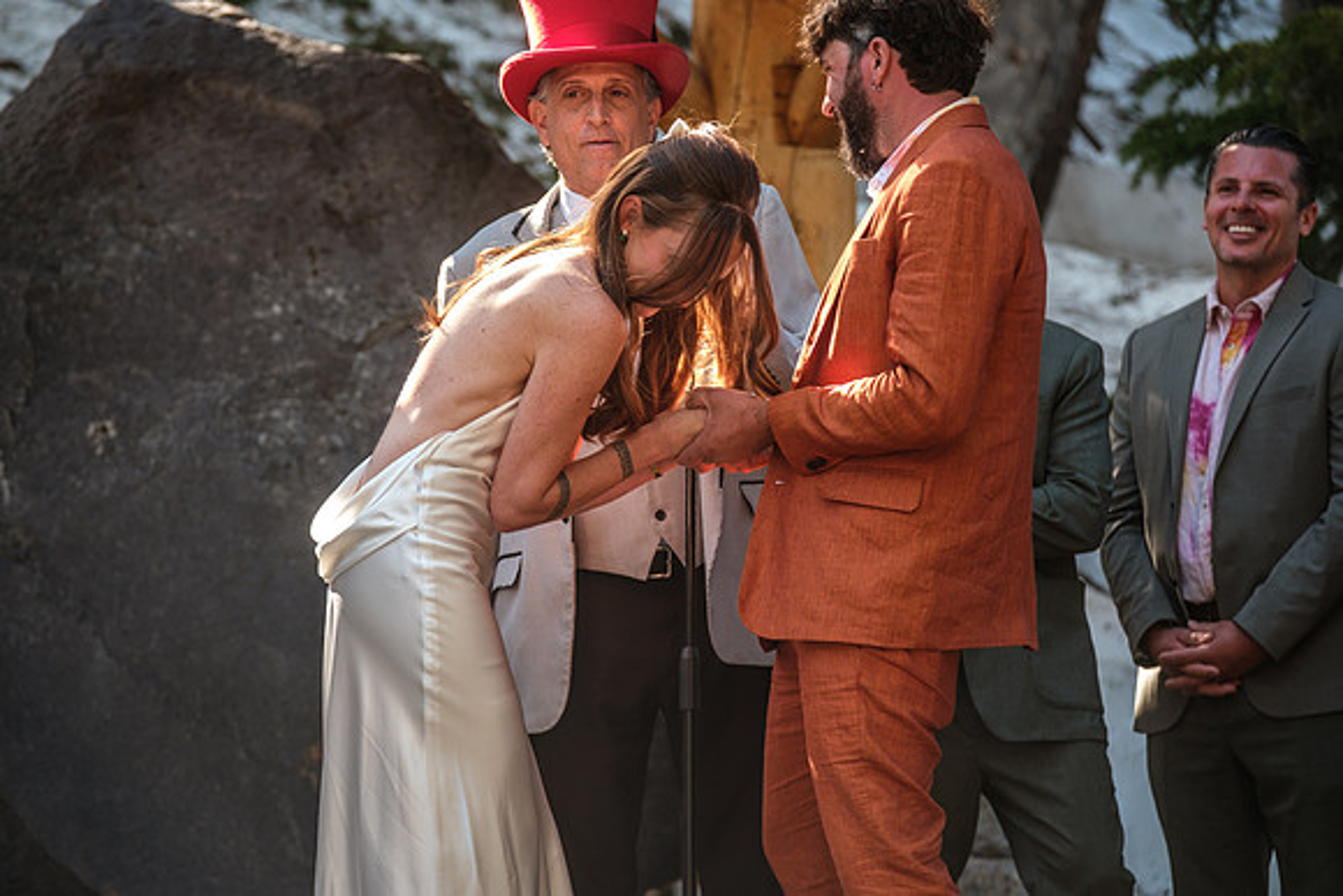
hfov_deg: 9.8
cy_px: 448
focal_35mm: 210
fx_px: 7836
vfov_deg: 6.5
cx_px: 672
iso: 400
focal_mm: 140
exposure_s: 1/125
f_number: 4
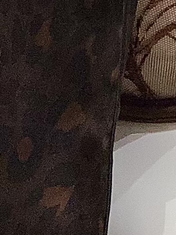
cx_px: -57
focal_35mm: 240
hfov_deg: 6.1
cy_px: 241
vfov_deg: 8.2
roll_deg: -0.2
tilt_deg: -12.9
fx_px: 1629
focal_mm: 3.3
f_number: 2.4
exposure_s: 1/100
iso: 40
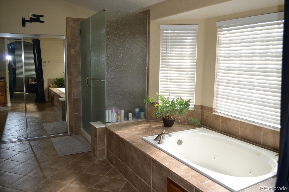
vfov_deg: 43.6
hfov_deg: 61.9
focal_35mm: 30
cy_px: 96
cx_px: 144
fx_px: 241
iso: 140
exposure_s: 1/125
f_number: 4
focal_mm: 20
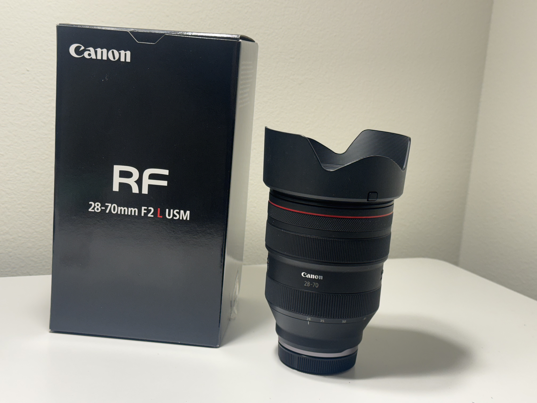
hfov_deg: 39.7
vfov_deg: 30.3
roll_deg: -5.3
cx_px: 268
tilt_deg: -10.7
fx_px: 745
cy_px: 202
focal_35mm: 48
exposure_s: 1/60
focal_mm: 6.76
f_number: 1.78
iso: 50
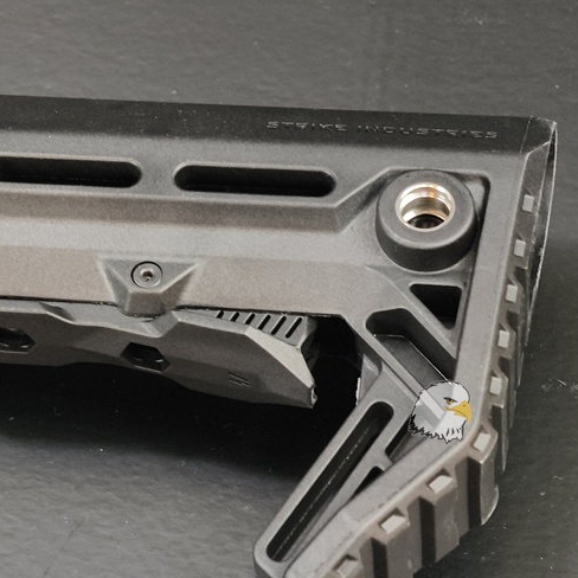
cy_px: 270
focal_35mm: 185
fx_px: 3495
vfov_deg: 9.5
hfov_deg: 9.4
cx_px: -2
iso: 1516
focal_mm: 22.48
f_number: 2.67
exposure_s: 1/10.9
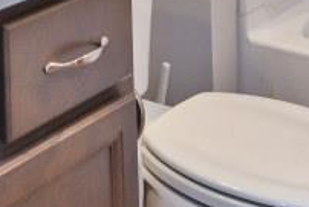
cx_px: -2
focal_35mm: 104
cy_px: -285
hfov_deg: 19.1
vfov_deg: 11.1
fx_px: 893
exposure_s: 1/80
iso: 200
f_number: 4.5
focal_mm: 14
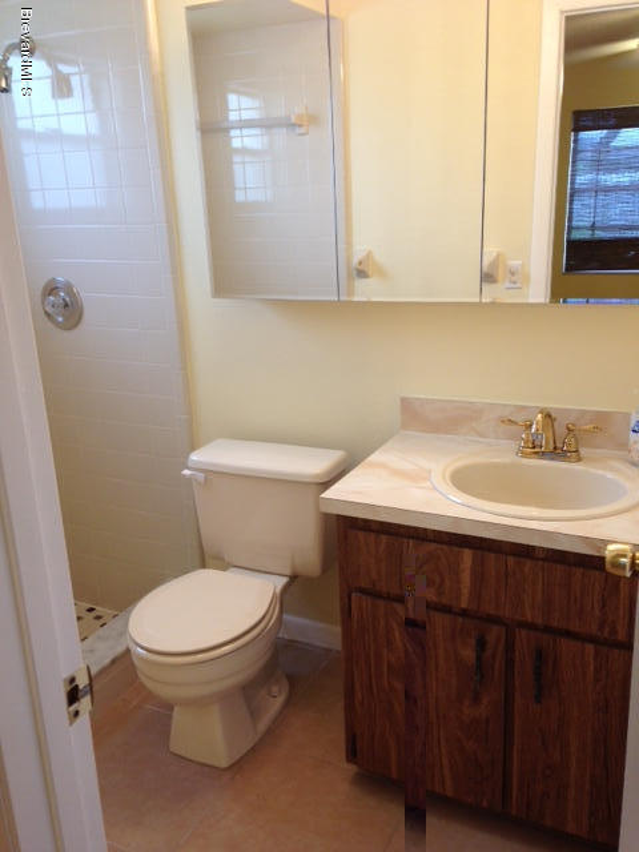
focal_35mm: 33
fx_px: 812
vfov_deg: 55.4
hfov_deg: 42.9
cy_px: 426
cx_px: 320
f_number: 2.4
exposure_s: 1/30
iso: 50
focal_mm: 4.12
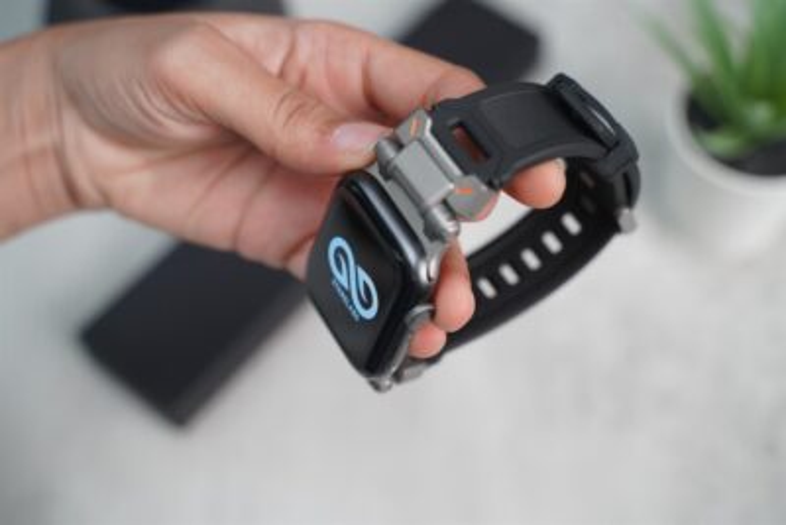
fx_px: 1136
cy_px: 262
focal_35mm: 52
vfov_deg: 26.0
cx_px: 393
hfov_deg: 38.2
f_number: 4
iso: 2500
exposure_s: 1/160
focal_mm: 52
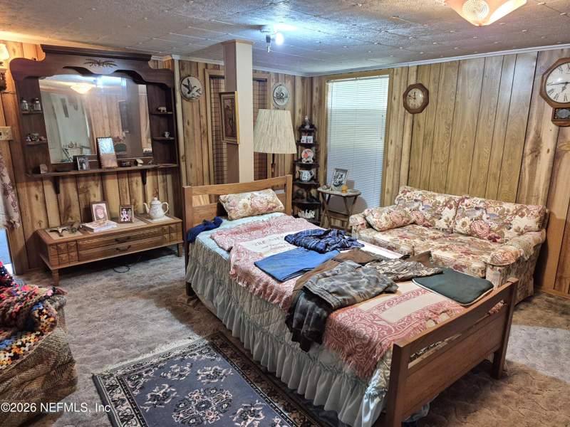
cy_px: 214
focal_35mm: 23
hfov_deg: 73.9
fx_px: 379
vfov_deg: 58.9
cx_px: 285
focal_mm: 5.4
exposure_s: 1/60.2
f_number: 1.8
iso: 640
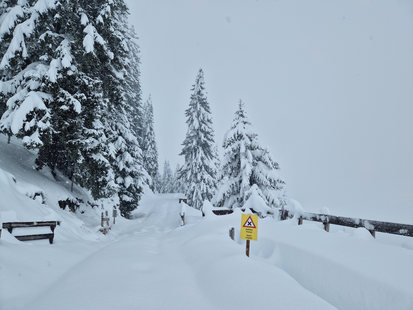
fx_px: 274
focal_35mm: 23
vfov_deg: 58.9
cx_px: 206
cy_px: 155
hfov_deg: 73.9
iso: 50
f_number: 1.8
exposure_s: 1/1584
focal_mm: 5.4
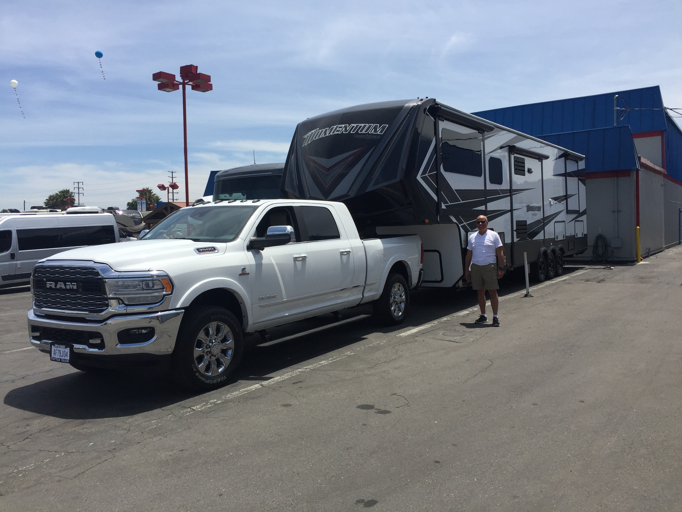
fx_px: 571
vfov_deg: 48.2
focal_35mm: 29
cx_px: 341
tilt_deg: -2.6
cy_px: 256
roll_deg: +1.2
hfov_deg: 61.7
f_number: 2.2
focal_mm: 4.15
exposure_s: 1/3049
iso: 32
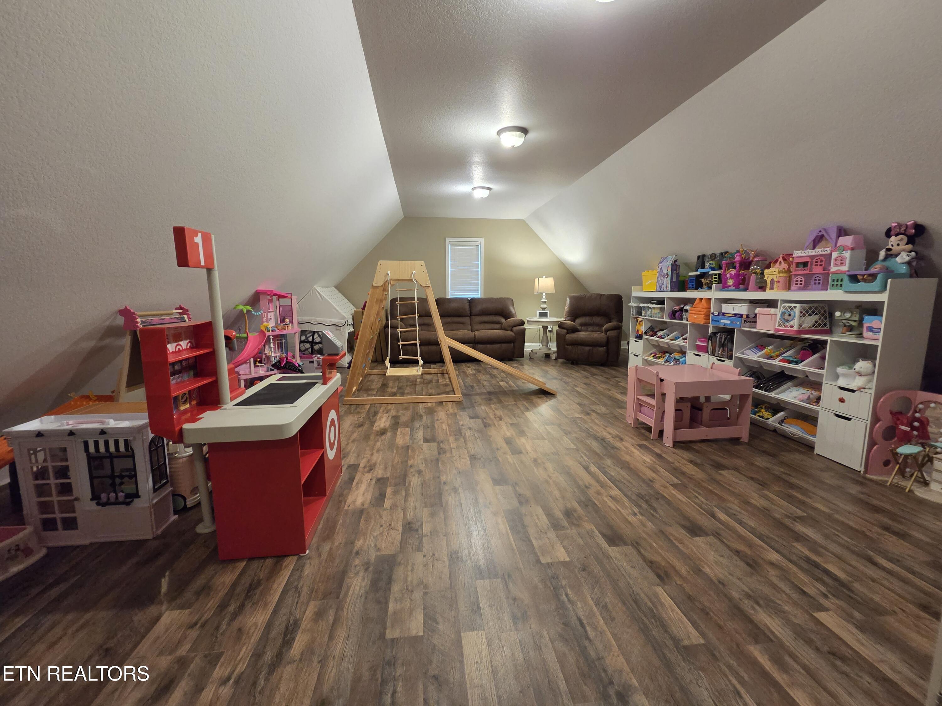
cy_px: 353
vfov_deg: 89.9
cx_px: 471
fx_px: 354
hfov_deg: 106.2
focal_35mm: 13
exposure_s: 1/60
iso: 500
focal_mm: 2.2
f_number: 2.2
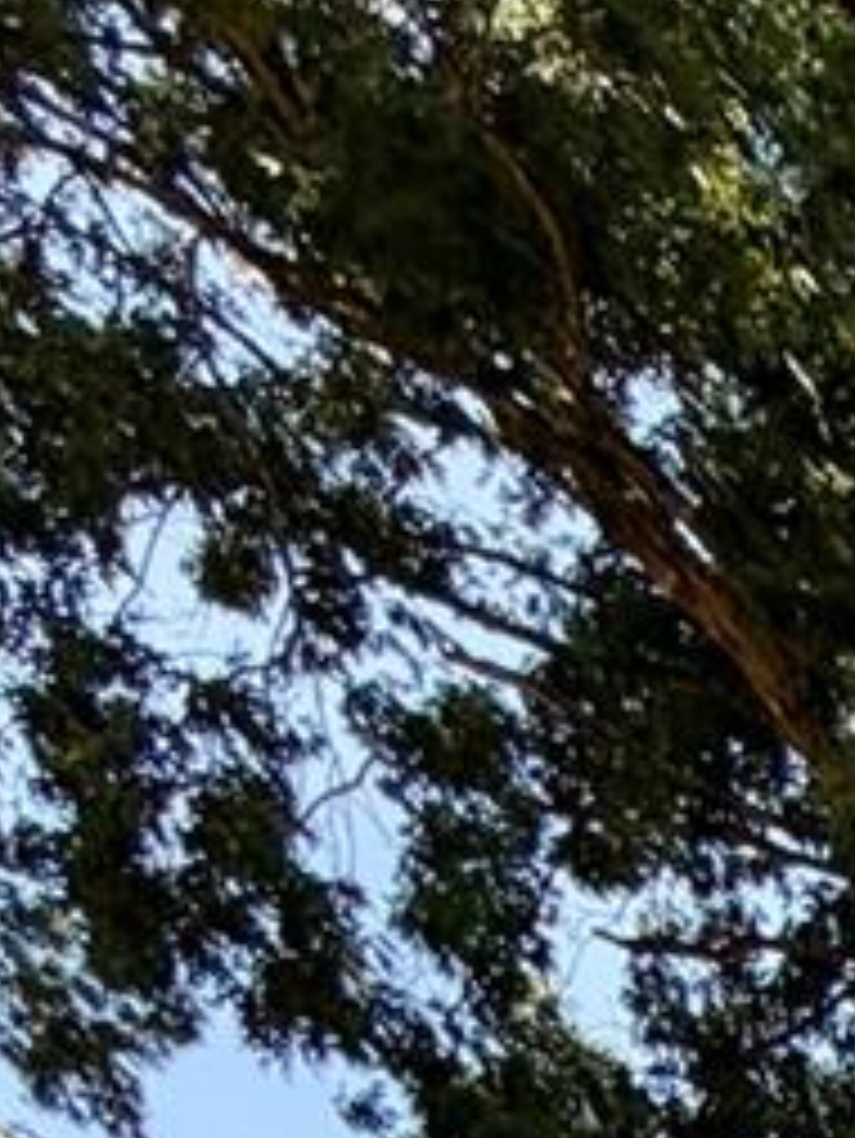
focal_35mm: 85
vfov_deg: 12.7
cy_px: 3140
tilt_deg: -3.3
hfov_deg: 11.4
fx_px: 2797
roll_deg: -1.3
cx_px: 2480
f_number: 2.2
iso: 32
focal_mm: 2.22
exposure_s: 1/770
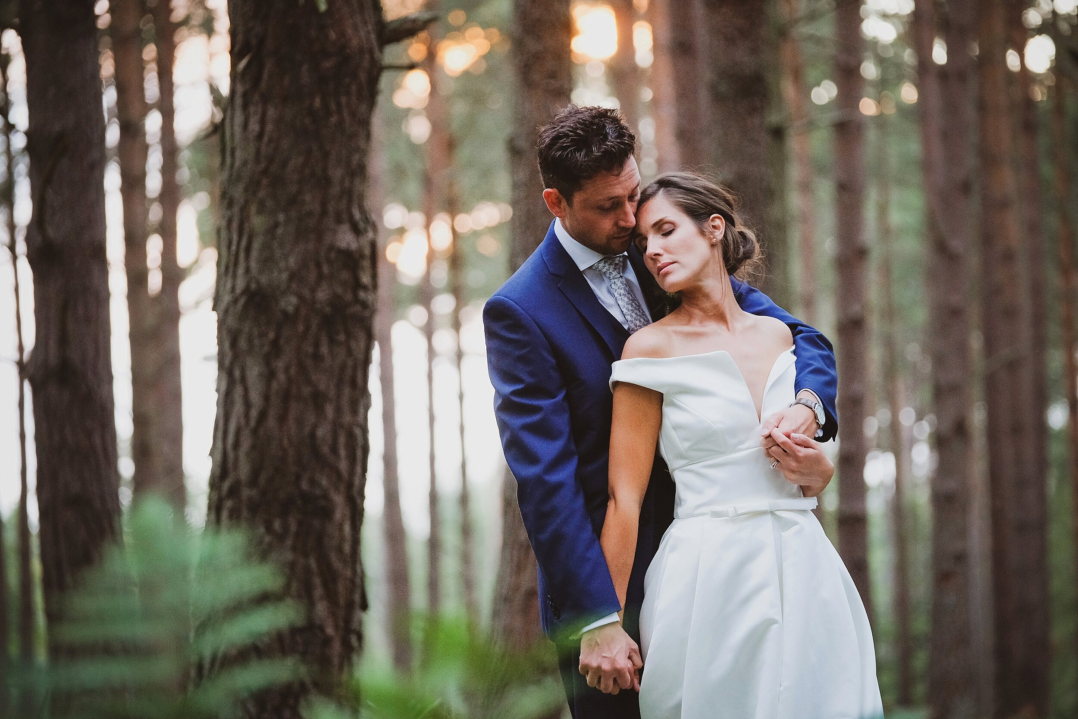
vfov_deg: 8.3
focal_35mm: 166
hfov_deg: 12.4
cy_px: 360
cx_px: 539
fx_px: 4971
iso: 2500
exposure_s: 1/60
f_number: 2.8
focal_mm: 110.6
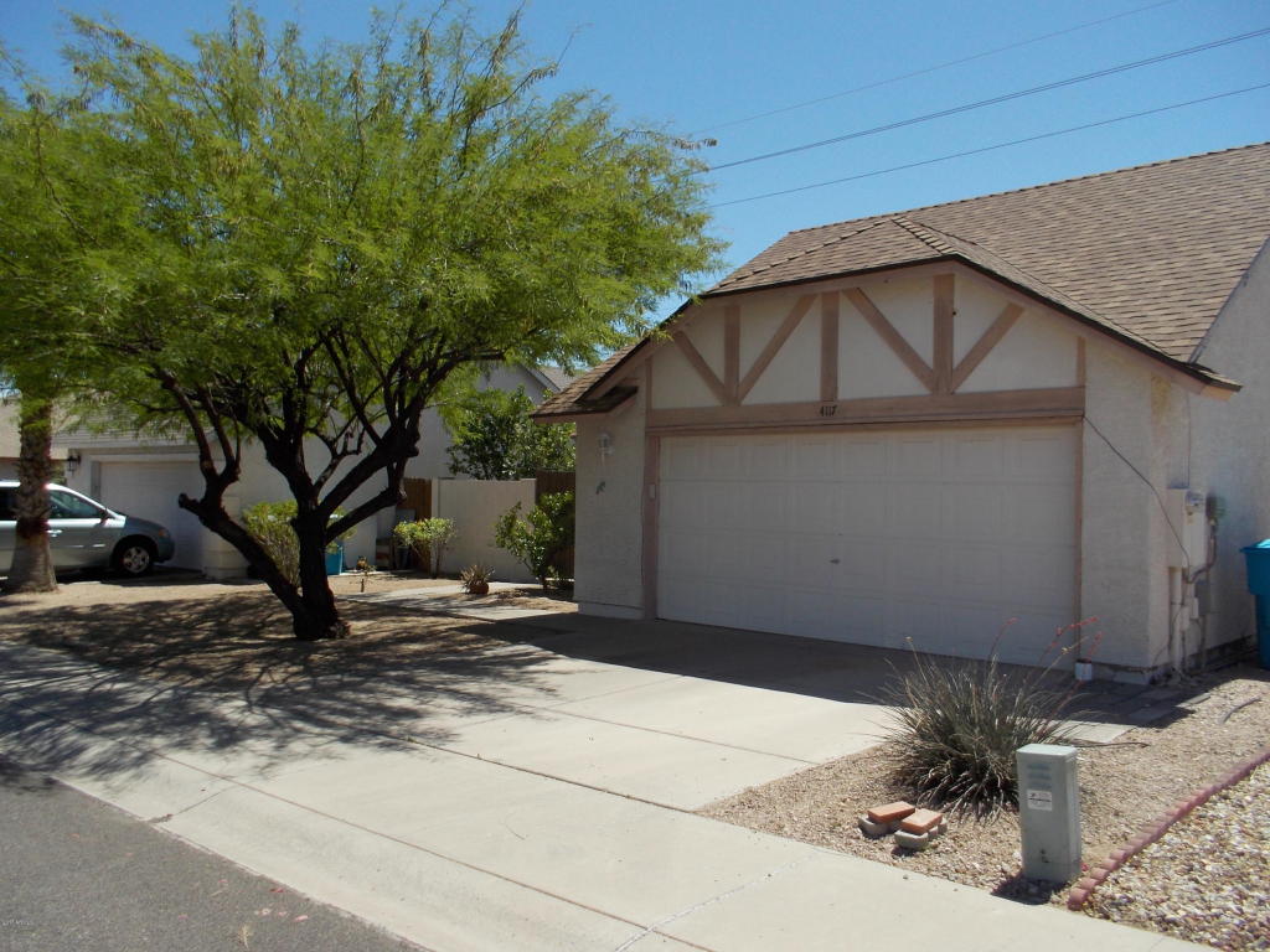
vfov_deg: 48.2
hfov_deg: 61.7
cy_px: 476
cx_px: 635
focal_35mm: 29
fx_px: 1064
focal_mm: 4.1
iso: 80
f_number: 3.3
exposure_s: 1/800
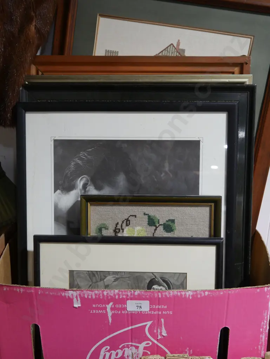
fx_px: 353
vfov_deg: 53.9
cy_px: 180
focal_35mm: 34
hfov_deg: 41.8
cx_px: 135
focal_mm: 17
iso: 500
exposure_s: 1/60
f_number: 4
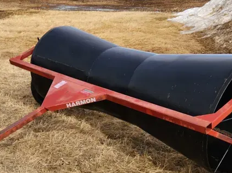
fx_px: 348
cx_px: 80
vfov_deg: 27.2
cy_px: 147
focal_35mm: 52
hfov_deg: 36.5
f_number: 1.8
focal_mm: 5.4
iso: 20
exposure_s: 1/1061
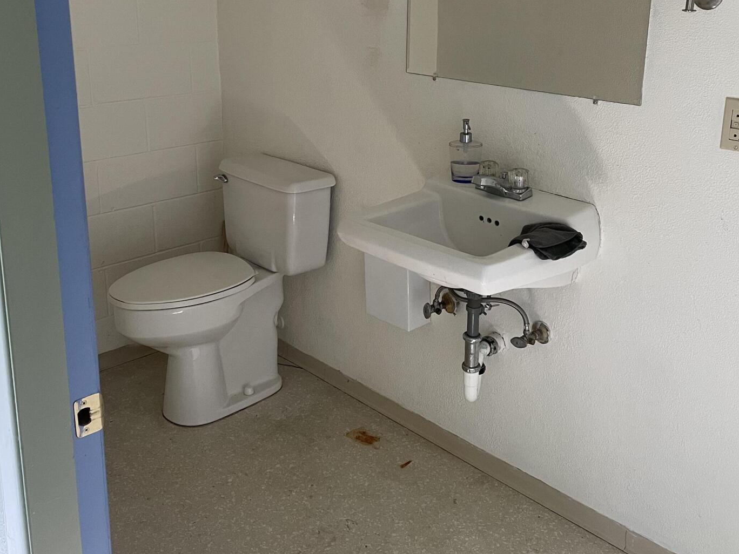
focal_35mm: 38
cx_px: 352
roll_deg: +0.6
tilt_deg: -13.7
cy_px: 172
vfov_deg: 37.2
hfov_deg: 49.0
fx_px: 811
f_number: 1.6
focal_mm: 4.2
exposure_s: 1/60
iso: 160
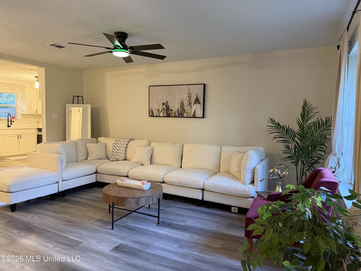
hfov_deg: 71.6
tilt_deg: -4.2
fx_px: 250
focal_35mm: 24
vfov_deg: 56.8
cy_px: 136
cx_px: 180
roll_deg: -0.8
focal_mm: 6.76
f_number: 1.78
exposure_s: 1/60
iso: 320
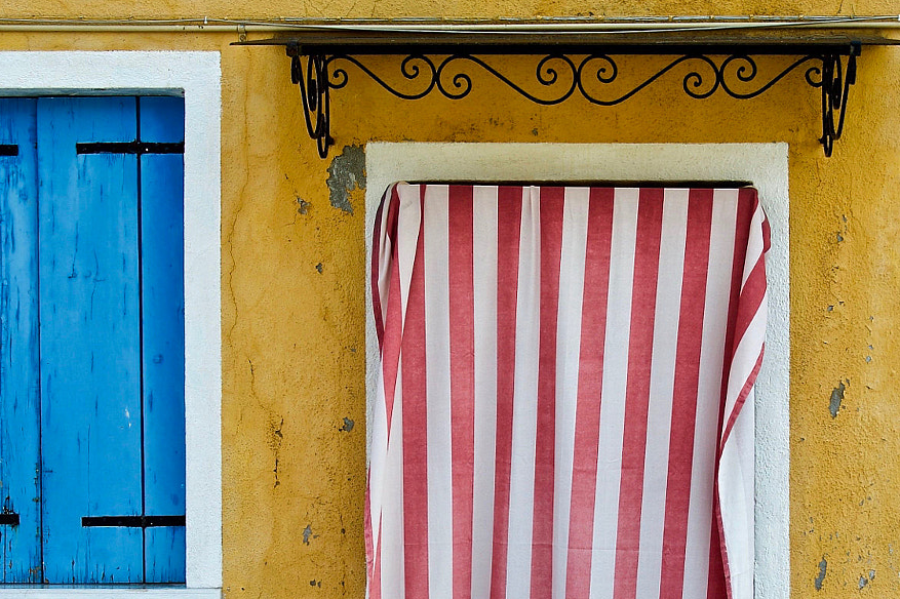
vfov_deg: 18.5
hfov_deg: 27.6
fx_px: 1824
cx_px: 560
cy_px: 460
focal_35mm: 73
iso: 200
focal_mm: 40
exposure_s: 1/320
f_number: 7.1
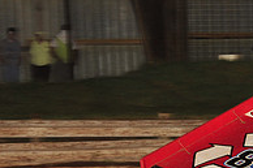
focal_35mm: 299
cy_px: 208
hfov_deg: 6.9
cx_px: 284
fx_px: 2099
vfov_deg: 4.6
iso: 1000
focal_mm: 100
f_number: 7.1
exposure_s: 1/320
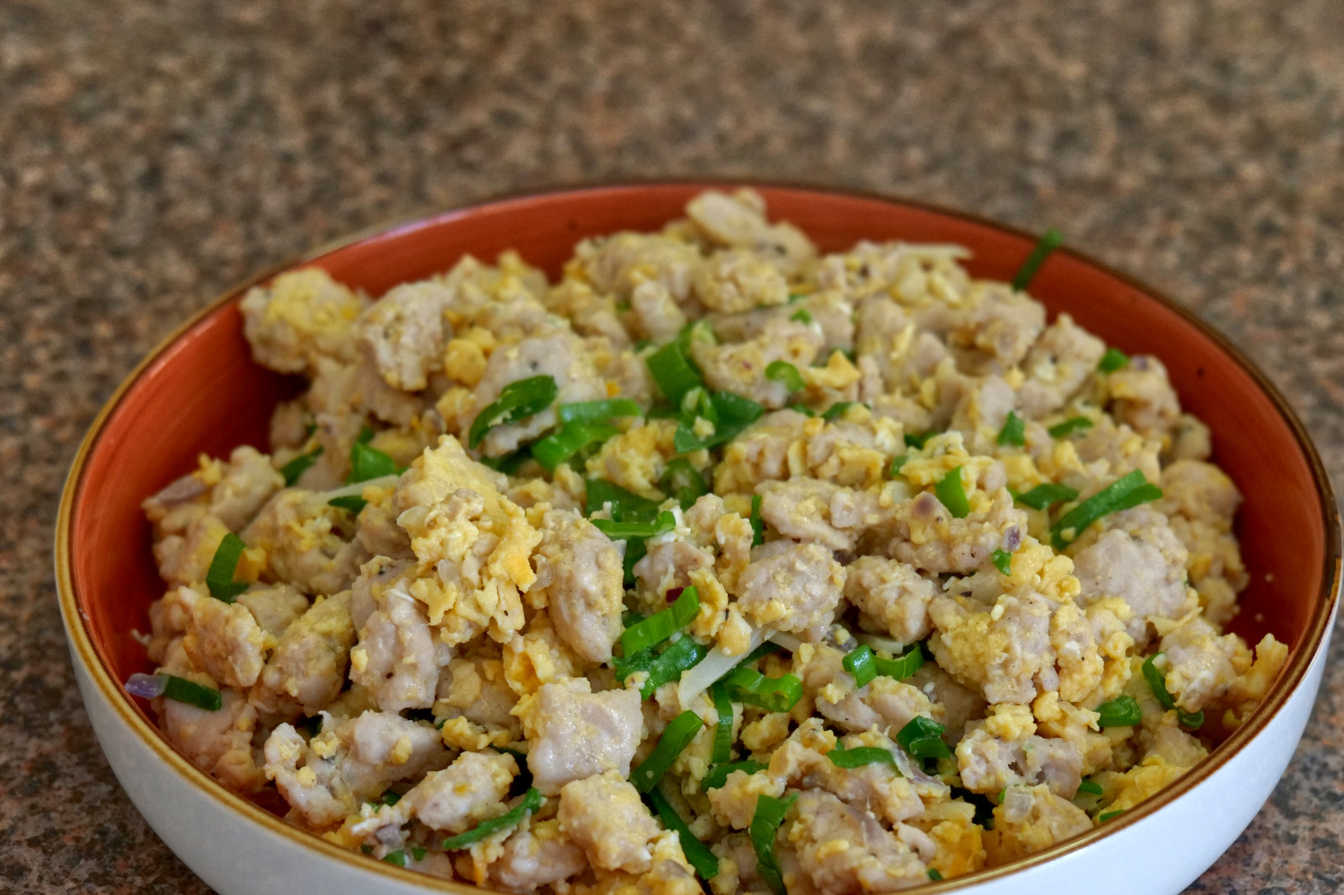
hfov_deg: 26.3
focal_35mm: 77
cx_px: 723
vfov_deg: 17.7
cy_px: 566
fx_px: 2874
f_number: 7.1
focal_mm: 60
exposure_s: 1/60
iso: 3200
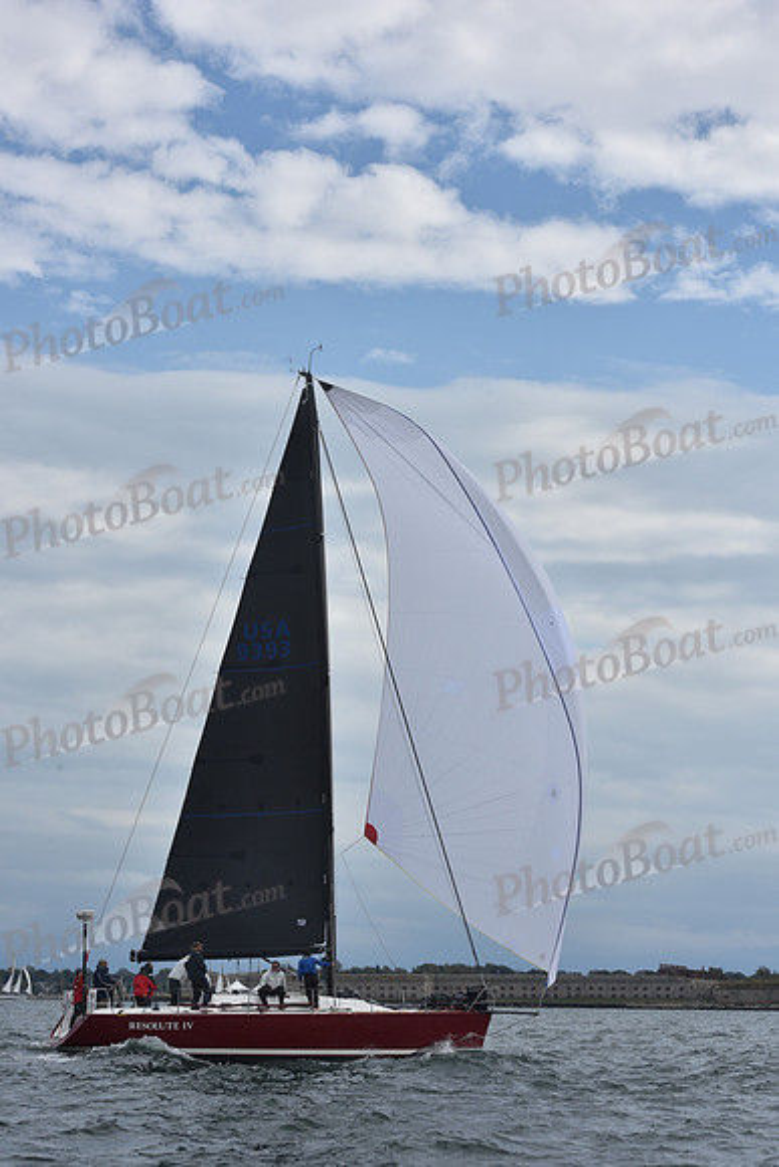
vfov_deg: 28.8
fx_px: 2271
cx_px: 390
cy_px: 584
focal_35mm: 70
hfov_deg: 19.5
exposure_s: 1/1000
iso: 320
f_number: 10
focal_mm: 70
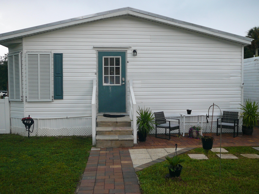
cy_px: 97
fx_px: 262
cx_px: 130
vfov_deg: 40.7
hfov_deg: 52.6
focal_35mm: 35
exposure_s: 1/60
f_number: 2.8
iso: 80
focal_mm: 5.2
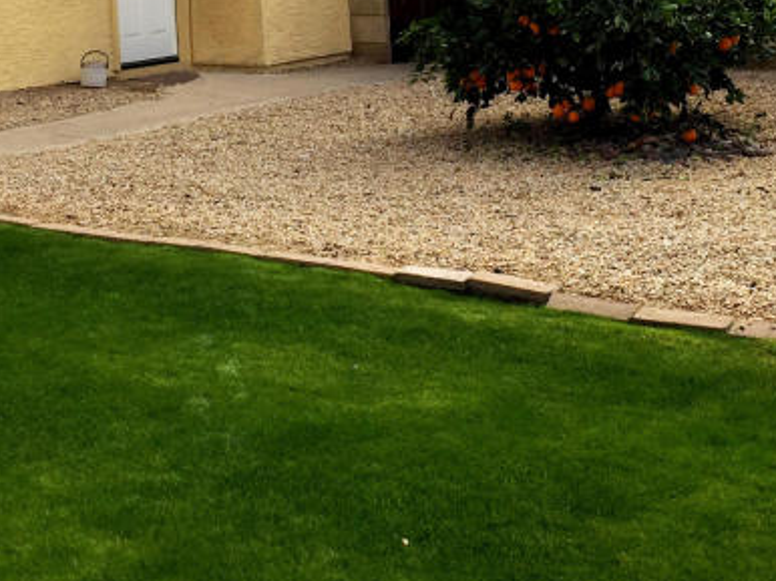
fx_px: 1725
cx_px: 482
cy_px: 32
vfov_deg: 18.7
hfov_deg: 25.3
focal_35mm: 77
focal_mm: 4.15
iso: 32
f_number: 2.2
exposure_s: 1/638
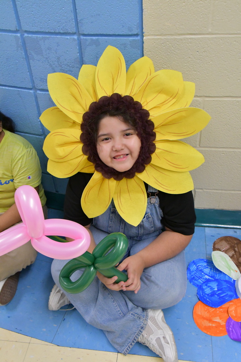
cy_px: 181
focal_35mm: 36
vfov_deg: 53.1
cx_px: 120
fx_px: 361
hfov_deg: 36.9
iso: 6400
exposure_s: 1/200
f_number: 7.1
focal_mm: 24
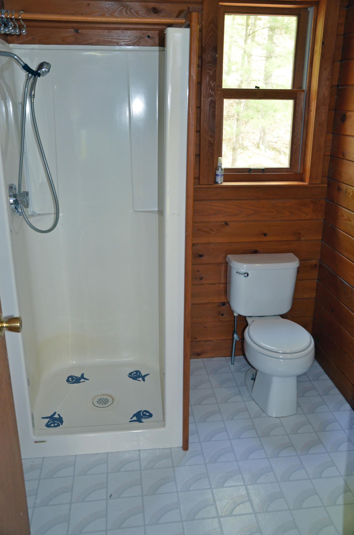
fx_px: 467
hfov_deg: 41.5
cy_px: 268
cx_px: 177
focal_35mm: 32
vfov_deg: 59.6
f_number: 3.8
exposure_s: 1/60
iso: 800
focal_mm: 21
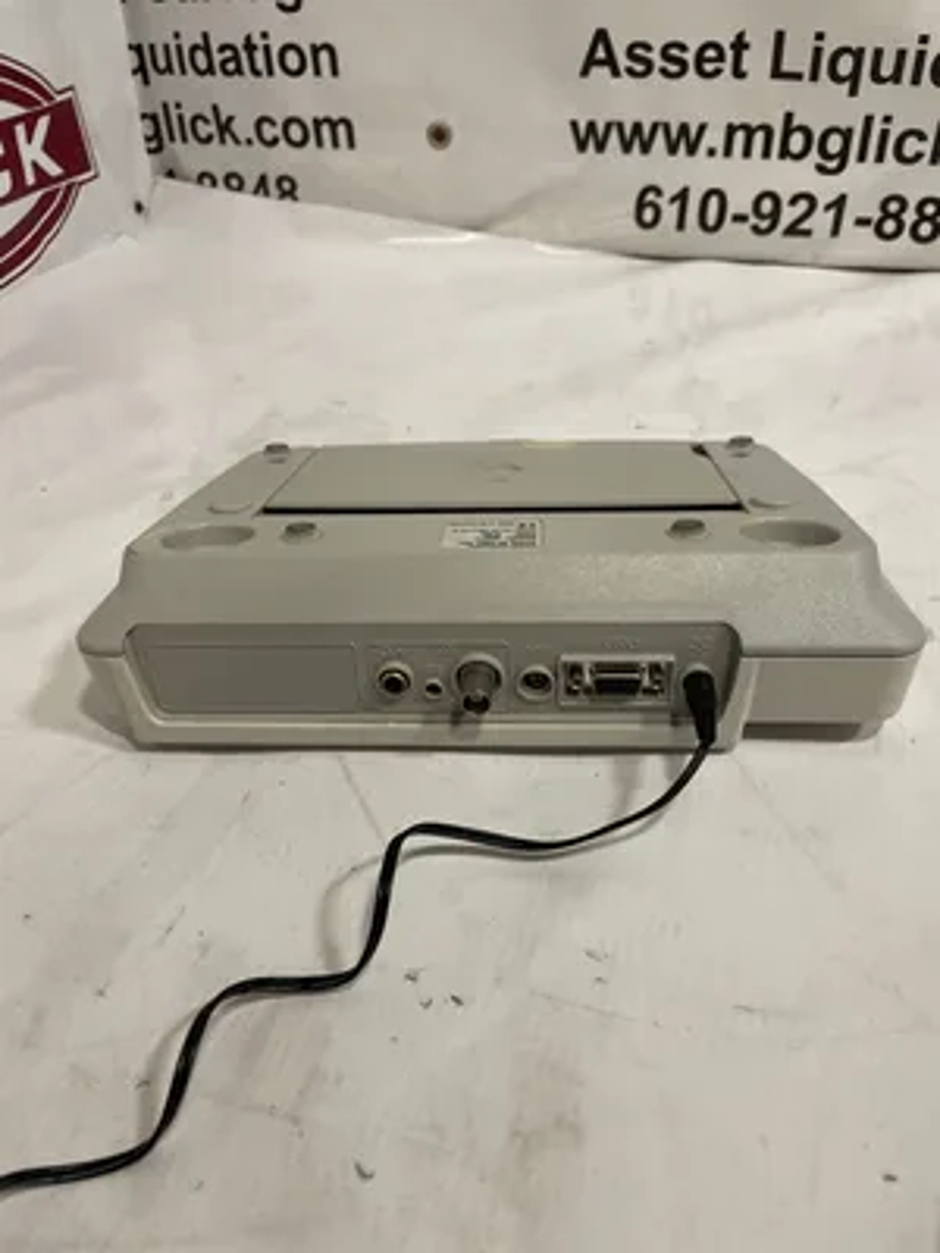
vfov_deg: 67.3
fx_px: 941
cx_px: 470
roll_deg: +1.7
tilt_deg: -37.2
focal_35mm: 26
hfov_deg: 53.1
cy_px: 626
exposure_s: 1/60
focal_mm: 4.2
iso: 160
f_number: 1.6
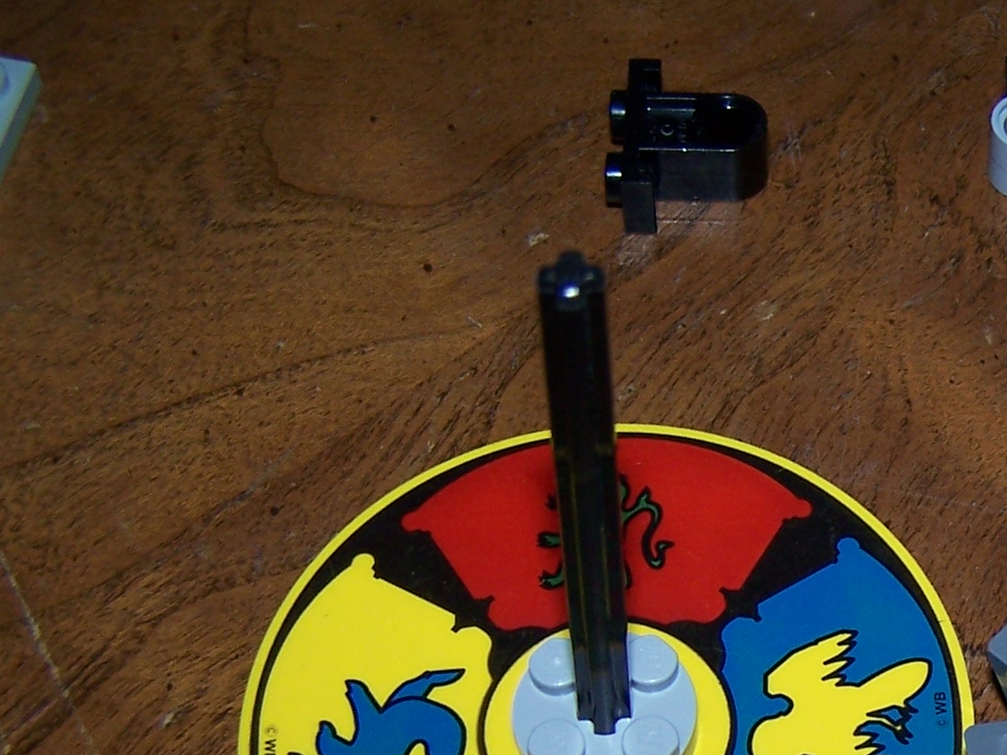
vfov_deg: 16.2
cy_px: 792
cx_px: 1172
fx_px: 2589
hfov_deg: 20.7
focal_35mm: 89
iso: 80
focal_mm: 6.3
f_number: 2.8
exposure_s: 1/60
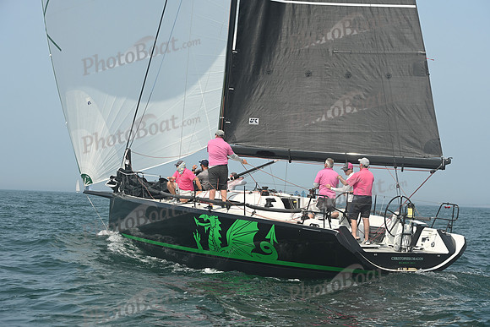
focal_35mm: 82
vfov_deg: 16.7
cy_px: 164
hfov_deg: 24.8
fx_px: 1116
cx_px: 245
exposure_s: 1/1250
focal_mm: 82
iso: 320
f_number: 7.1
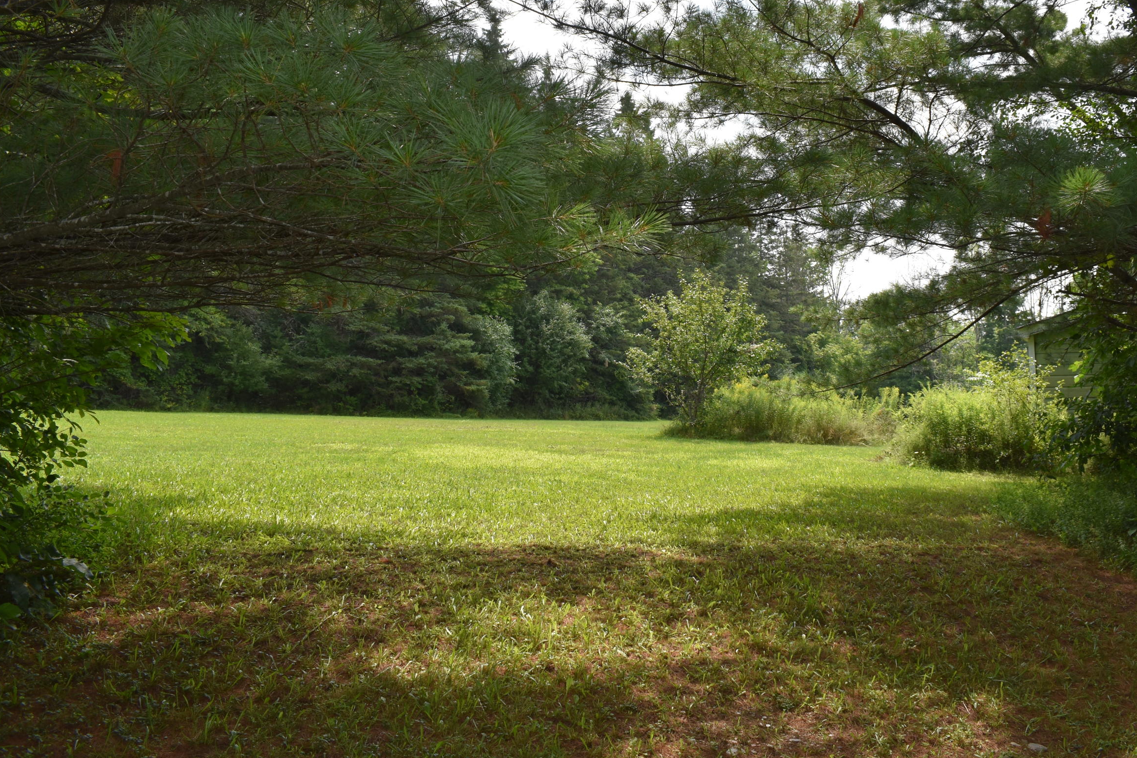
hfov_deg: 54.3
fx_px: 1105
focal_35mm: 35
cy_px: 284
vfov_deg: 37.6
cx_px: 646
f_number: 7.1
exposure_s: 1/200
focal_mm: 18
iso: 100
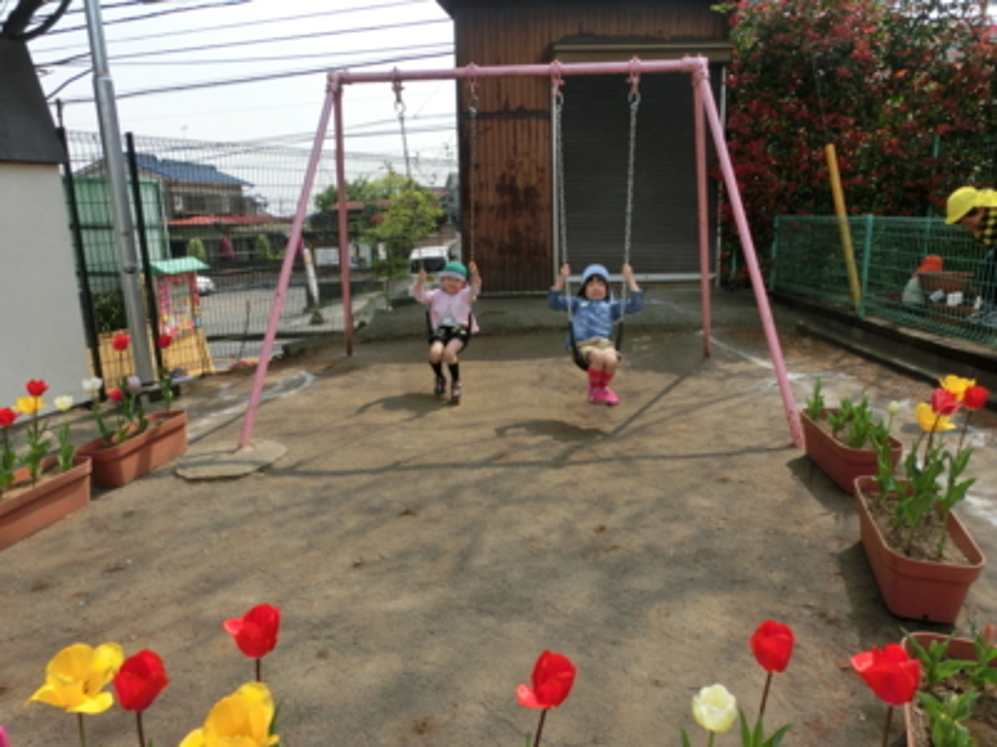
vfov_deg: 56.8
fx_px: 691
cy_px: 374
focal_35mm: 24
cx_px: 498
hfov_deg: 71.6
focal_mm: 4.24
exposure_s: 1/160
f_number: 7.9
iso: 80
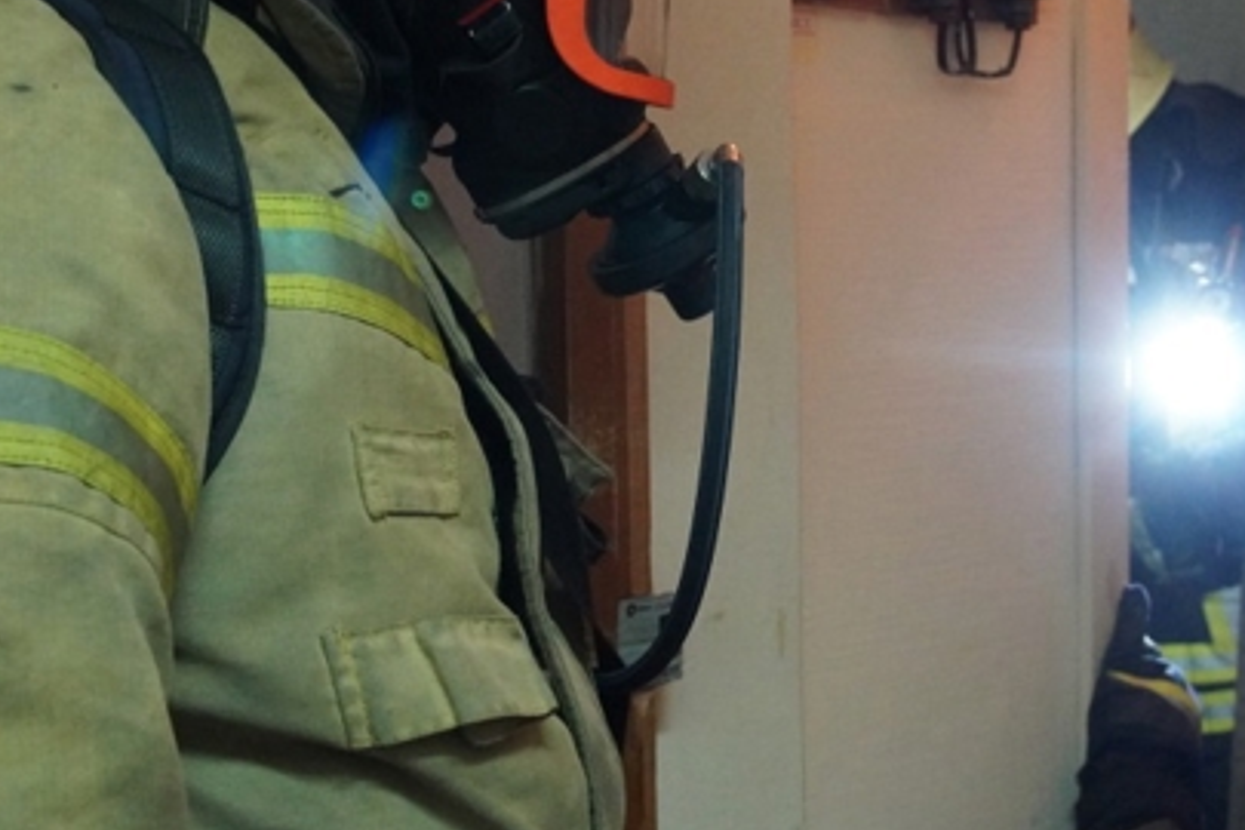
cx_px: 758
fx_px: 2109
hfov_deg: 32.8
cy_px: 264
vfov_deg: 22.2
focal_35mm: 61
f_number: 4
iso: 6400
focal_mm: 22
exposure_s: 1/80
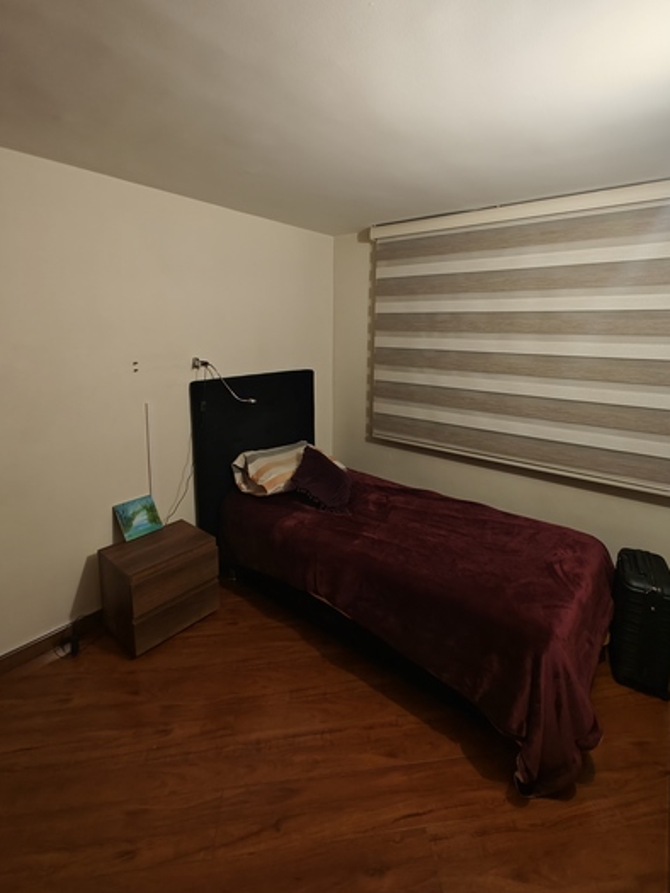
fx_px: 413
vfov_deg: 94.1
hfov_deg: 78.0
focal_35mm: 16
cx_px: 357
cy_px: 395
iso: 160
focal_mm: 2.59
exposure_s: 1/40
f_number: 2.2
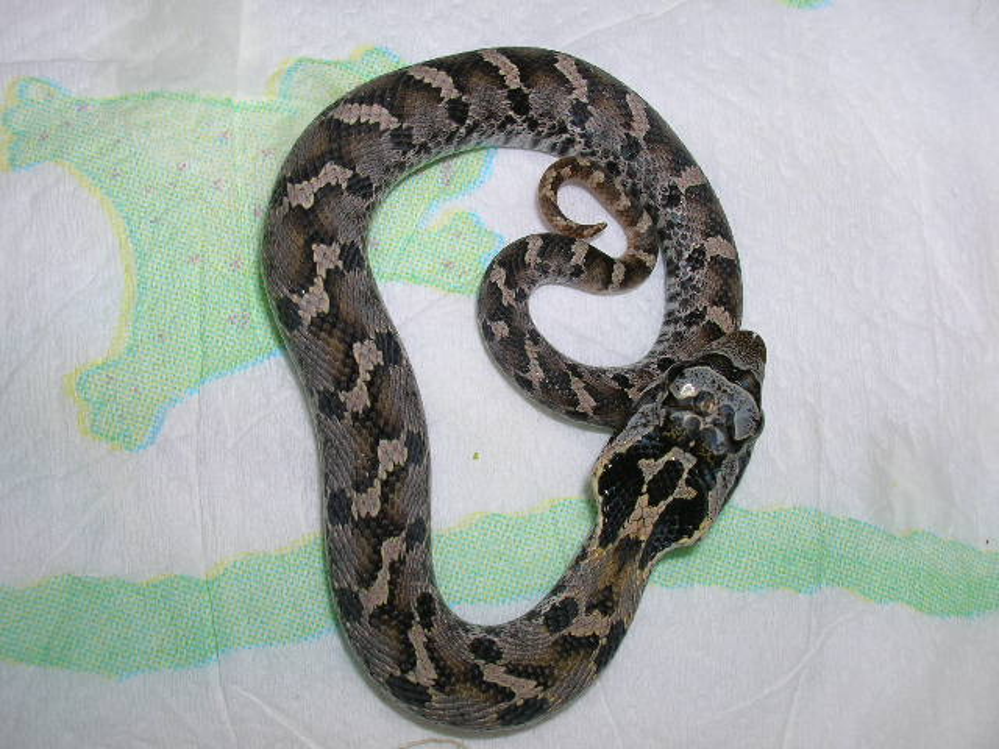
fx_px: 1328
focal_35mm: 46
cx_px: 500
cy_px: 374
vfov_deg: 31.5
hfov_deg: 41.2
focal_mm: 7.7
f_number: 5.4
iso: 50
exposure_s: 1/60.1
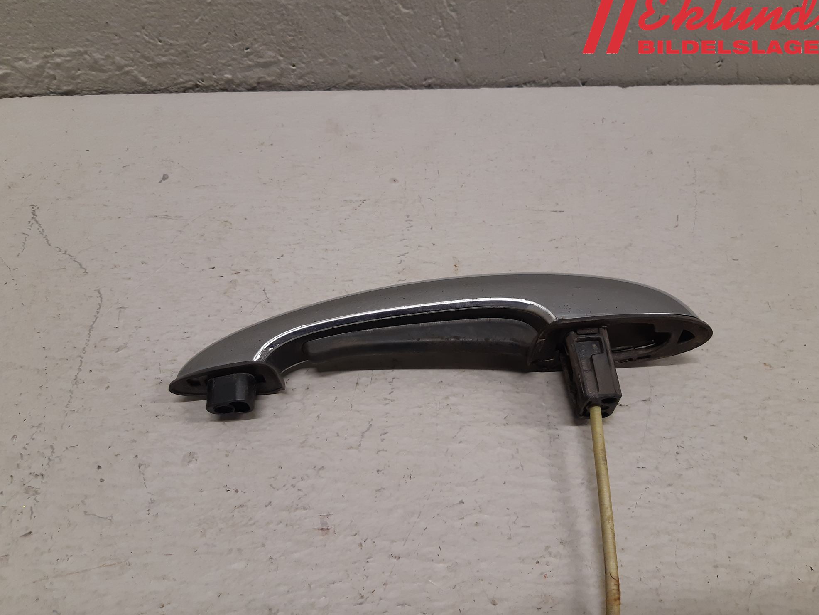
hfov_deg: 65.3
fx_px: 639
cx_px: 412
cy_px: 303
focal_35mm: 27
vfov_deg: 51.4
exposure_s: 1/50
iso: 100
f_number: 1.7
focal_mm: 3.93
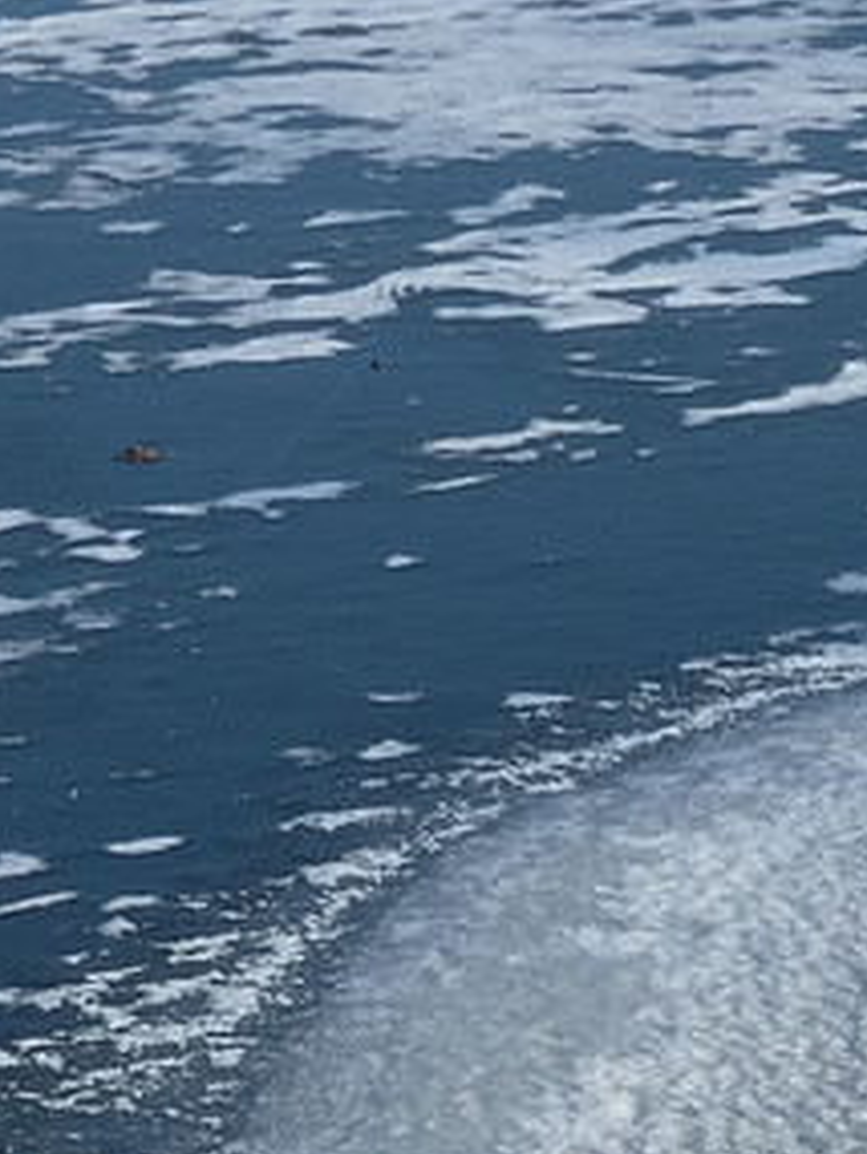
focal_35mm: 308
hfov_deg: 4.8
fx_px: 10278
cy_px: 1016
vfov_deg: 6.4
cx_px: 912
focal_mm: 55
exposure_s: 1/38
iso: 200
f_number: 22
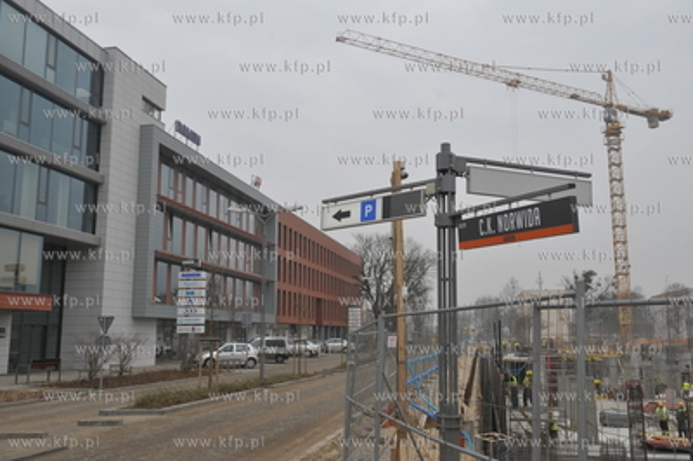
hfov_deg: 53.2
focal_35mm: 36
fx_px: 692
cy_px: 230
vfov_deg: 36.8
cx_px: 346
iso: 400
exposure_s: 1/640
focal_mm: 36
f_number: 5.6
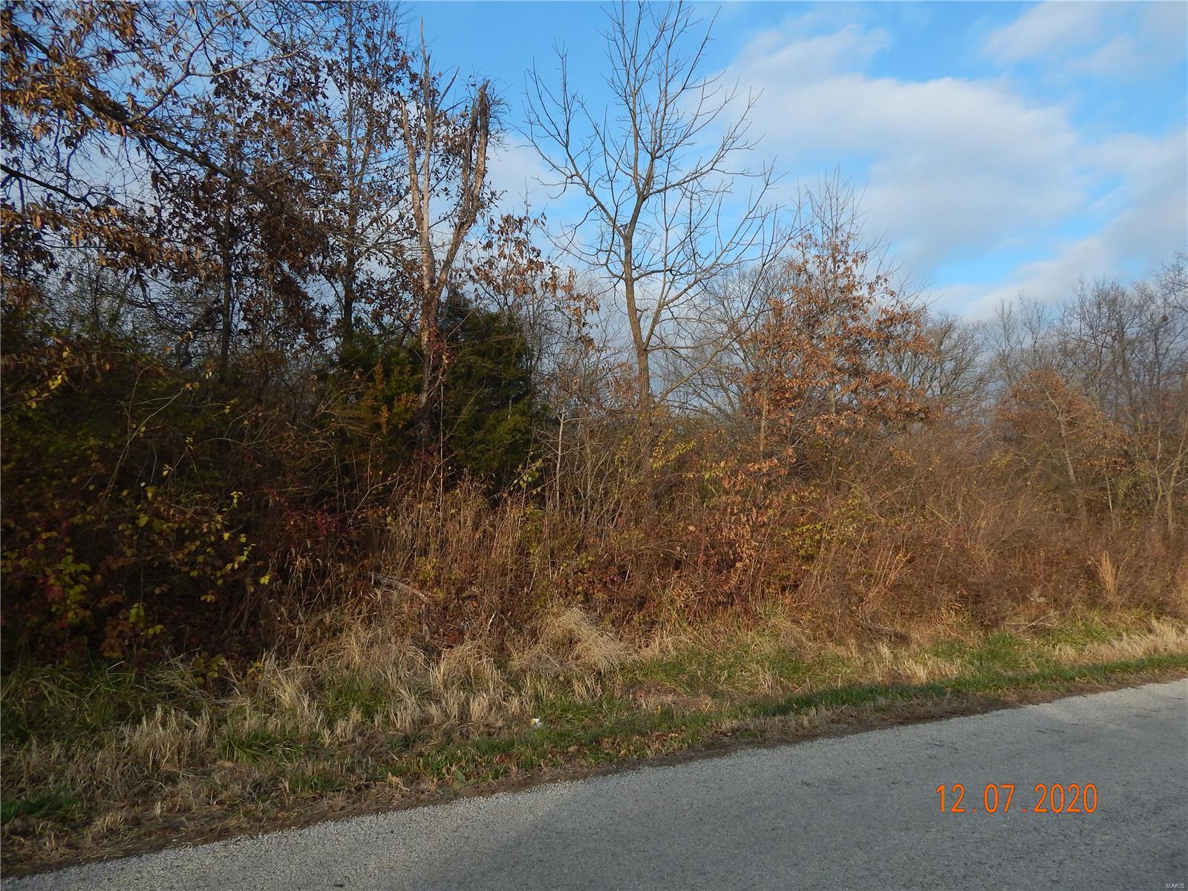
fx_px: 789
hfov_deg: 73.9
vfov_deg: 58.9
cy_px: 446
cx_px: 594
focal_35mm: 23
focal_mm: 4
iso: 125
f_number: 3
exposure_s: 1/1000
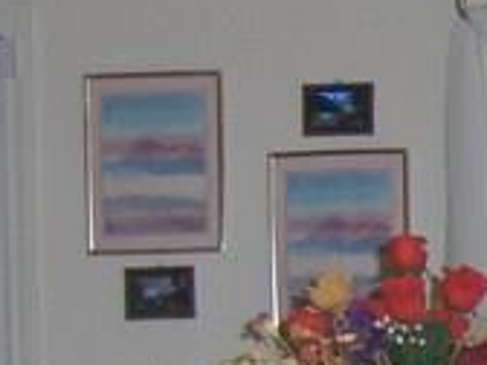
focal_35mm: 213
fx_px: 2997
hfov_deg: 8.8
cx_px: 980
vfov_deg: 6.8
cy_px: 727
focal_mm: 7.5
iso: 100
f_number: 2.8
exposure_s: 1/60
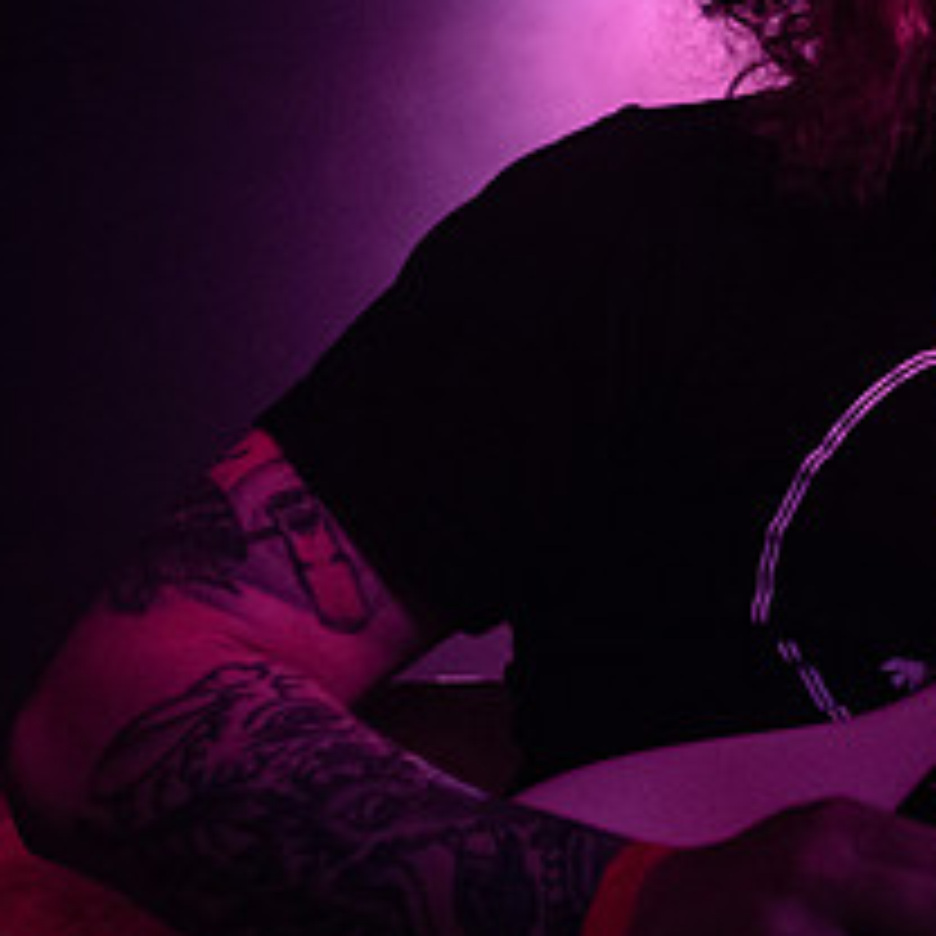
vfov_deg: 9.9
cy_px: 162
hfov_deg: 9.7
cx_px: 1244
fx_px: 5384
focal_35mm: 176
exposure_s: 1/200
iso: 2000
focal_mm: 70
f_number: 3.2
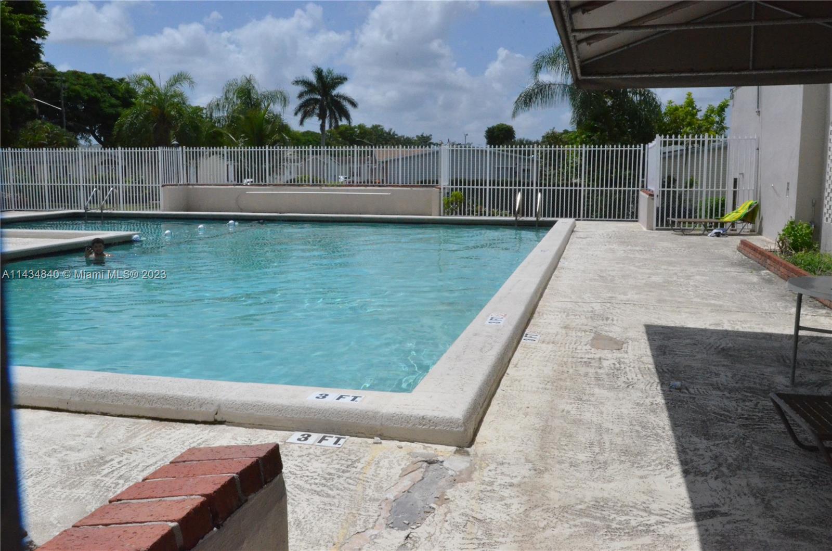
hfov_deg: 53.2
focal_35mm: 36
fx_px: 830
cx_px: 416
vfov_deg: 36.7
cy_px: 276
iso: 5000
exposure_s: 1/2500
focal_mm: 24
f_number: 22
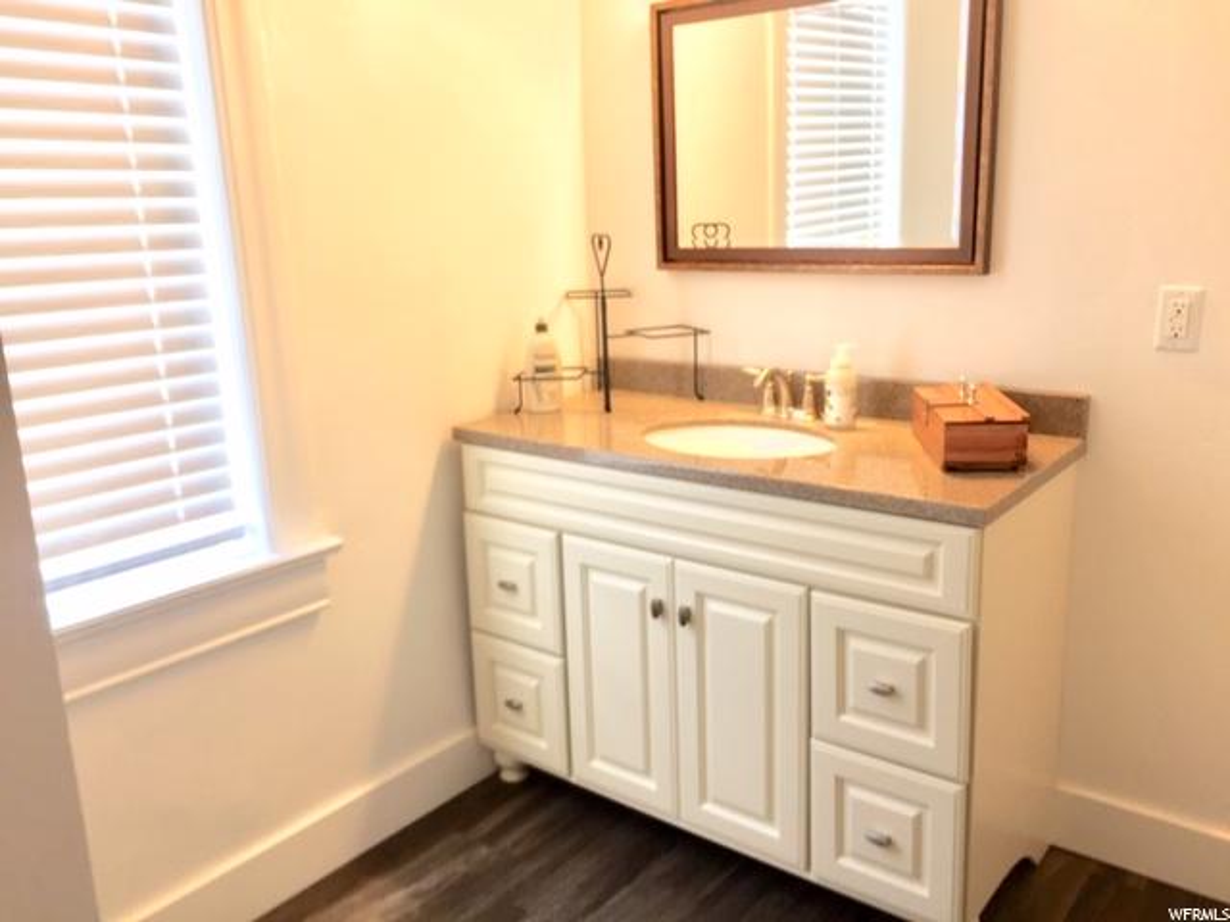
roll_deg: +0.4
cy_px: 461
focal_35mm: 29
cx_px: 615
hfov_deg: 61.7
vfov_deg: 48.2
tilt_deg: -16.4
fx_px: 1030
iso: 32
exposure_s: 1/40
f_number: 2.2
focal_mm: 4.15
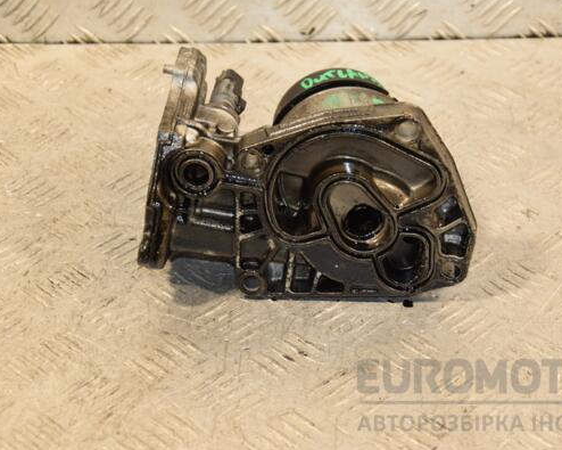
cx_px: 336
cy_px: 224
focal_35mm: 106
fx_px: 1763
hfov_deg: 18.1
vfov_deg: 14.5
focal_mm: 62
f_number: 5.3
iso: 800
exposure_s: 1/100
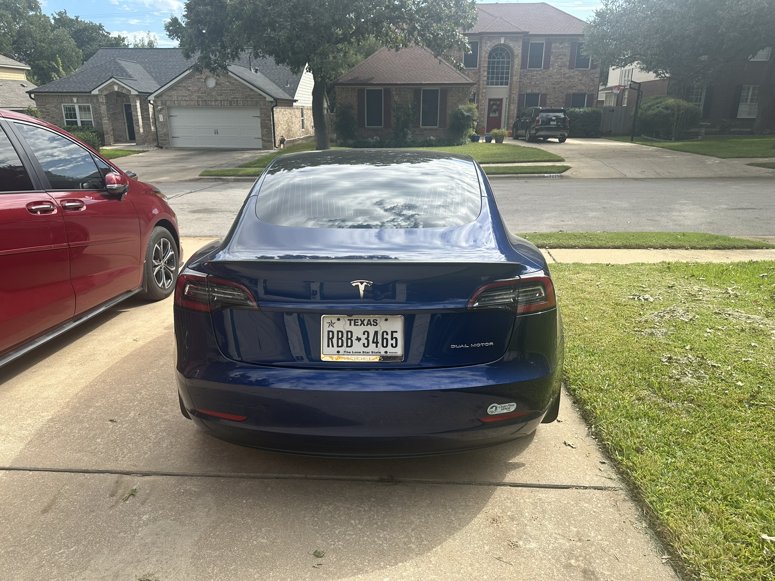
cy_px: 290
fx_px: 537
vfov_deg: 56.8
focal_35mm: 24
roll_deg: -1.2
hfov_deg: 71.6
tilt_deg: -17.2
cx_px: 388
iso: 80
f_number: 1.78
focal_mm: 6.86
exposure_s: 1/2028
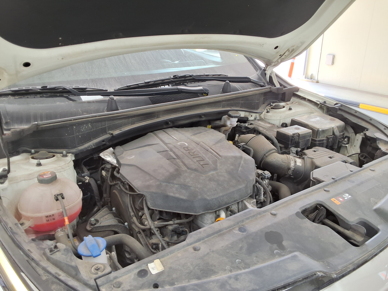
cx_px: 194
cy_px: 146
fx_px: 314
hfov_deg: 63.4
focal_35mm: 28
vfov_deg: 49.7
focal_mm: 2.91
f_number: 1.9
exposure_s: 1/60
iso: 40
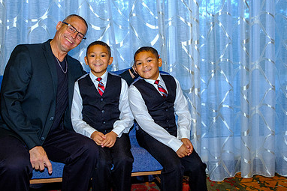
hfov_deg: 47.4
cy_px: 88
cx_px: 145
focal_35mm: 41
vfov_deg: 32.6
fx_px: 327
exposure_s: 1/125
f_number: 5.6
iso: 1600
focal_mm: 18
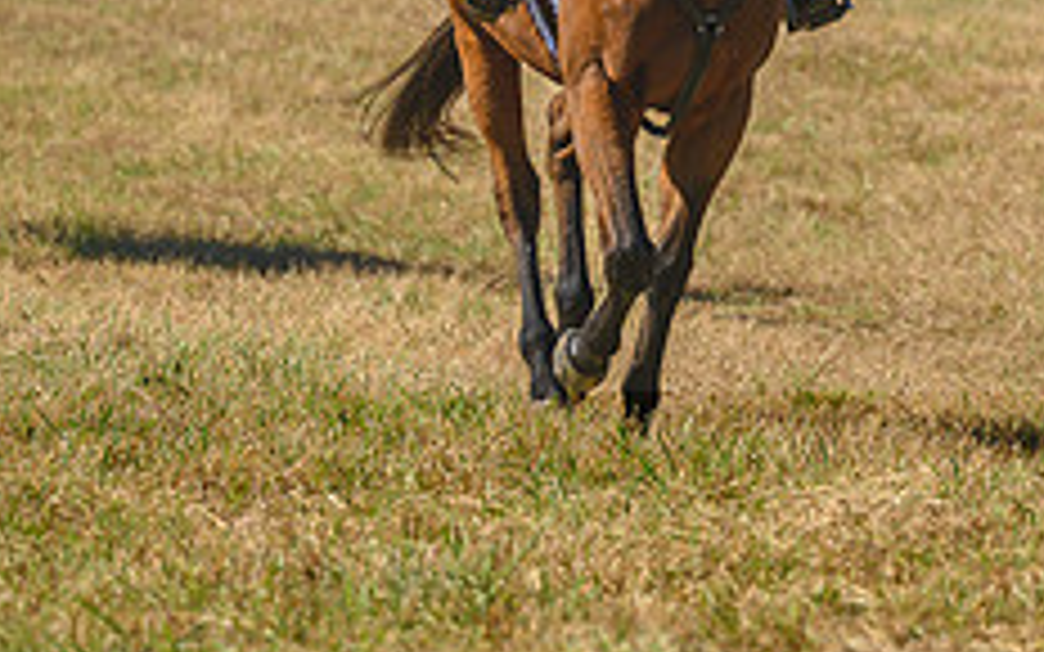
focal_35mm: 377
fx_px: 10727
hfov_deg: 5.6
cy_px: 15
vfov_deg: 3.5
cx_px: 1065
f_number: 3.2
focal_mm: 125
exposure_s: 1/800
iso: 100
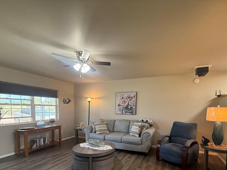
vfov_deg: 66.6
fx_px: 125
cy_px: 115
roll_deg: -1.0
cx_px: 124
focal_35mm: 19
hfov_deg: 84.5
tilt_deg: -1.8
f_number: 2.2
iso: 500
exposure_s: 1/120
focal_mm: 2.22
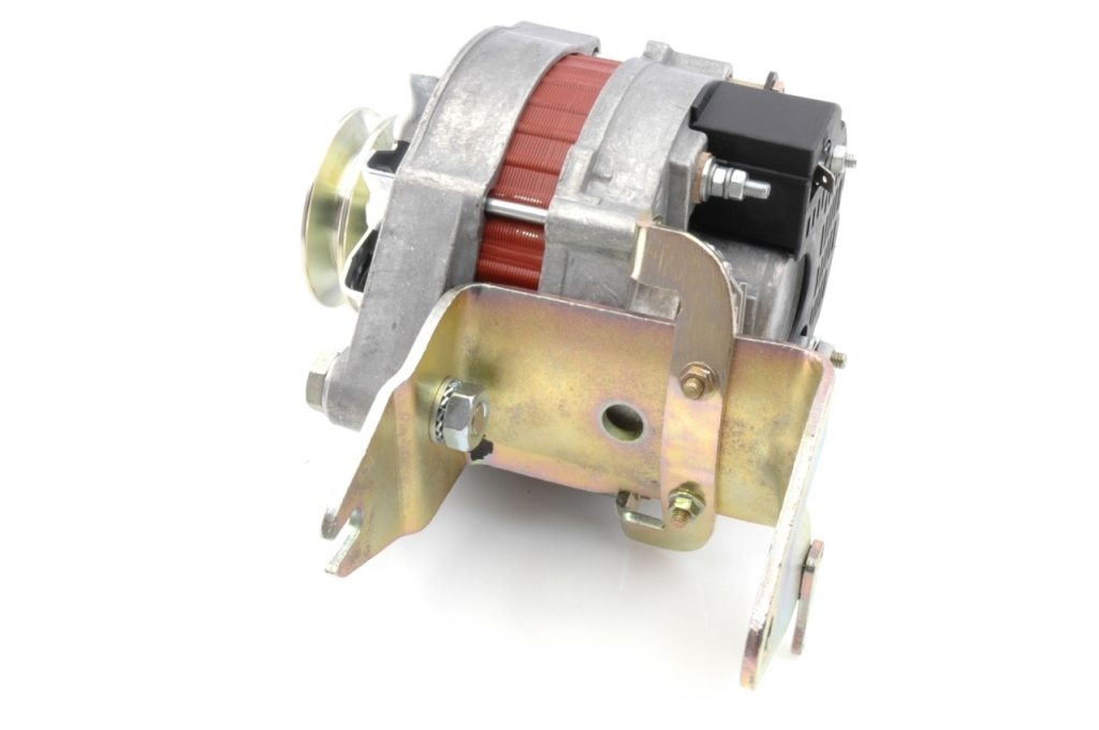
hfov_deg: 35.1
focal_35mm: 57
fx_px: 1738
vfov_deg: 23.7
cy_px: 365
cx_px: 550
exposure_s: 1
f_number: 25
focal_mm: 38
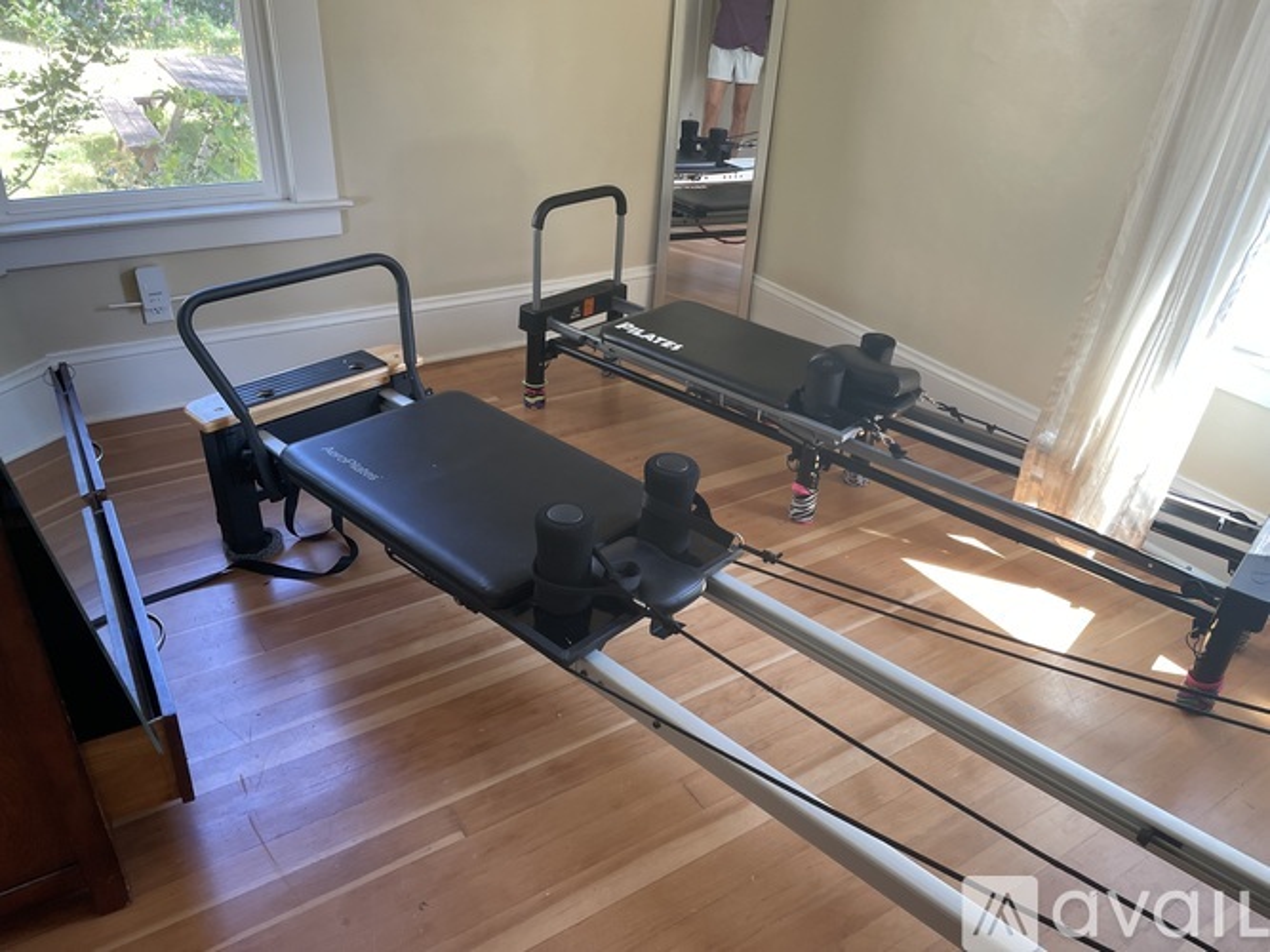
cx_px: 635
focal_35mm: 26
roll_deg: -3.7
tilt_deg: -31.4
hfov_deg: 67.3
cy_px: 476
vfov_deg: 53.0
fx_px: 954
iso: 125
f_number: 1.6
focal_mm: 4.2
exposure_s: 1/102
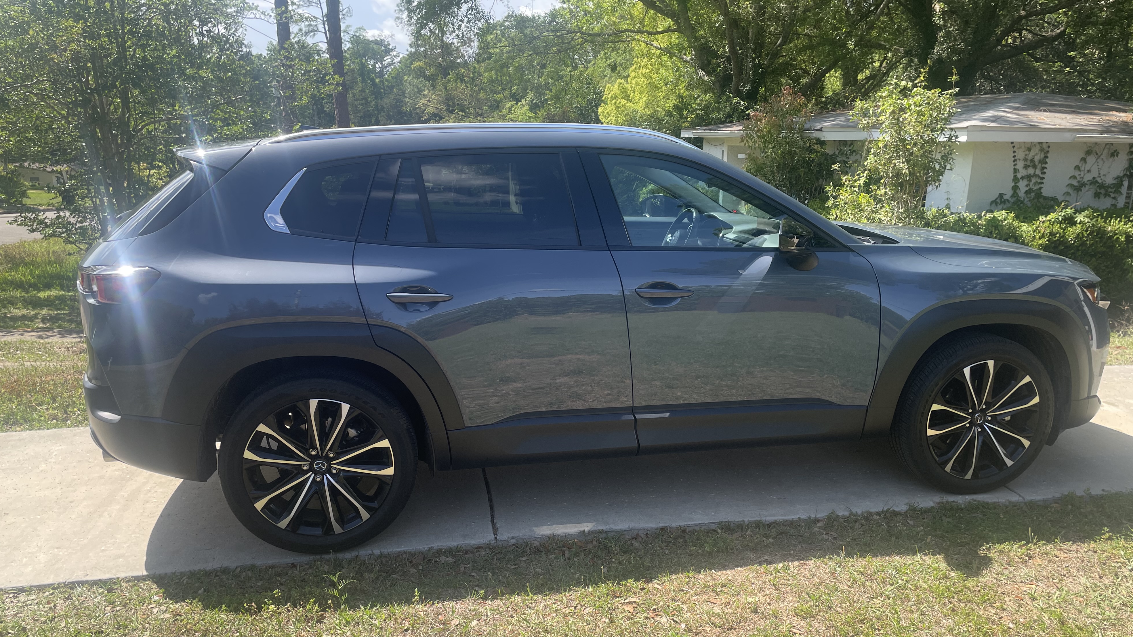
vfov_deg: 40.0
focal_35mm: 29
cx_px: 576
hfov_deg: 66.1
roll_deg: -0.6
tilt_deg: -15.8
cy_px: 389
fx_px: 871
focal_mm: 4.2
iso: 32
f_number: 1.6
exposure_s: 1/979
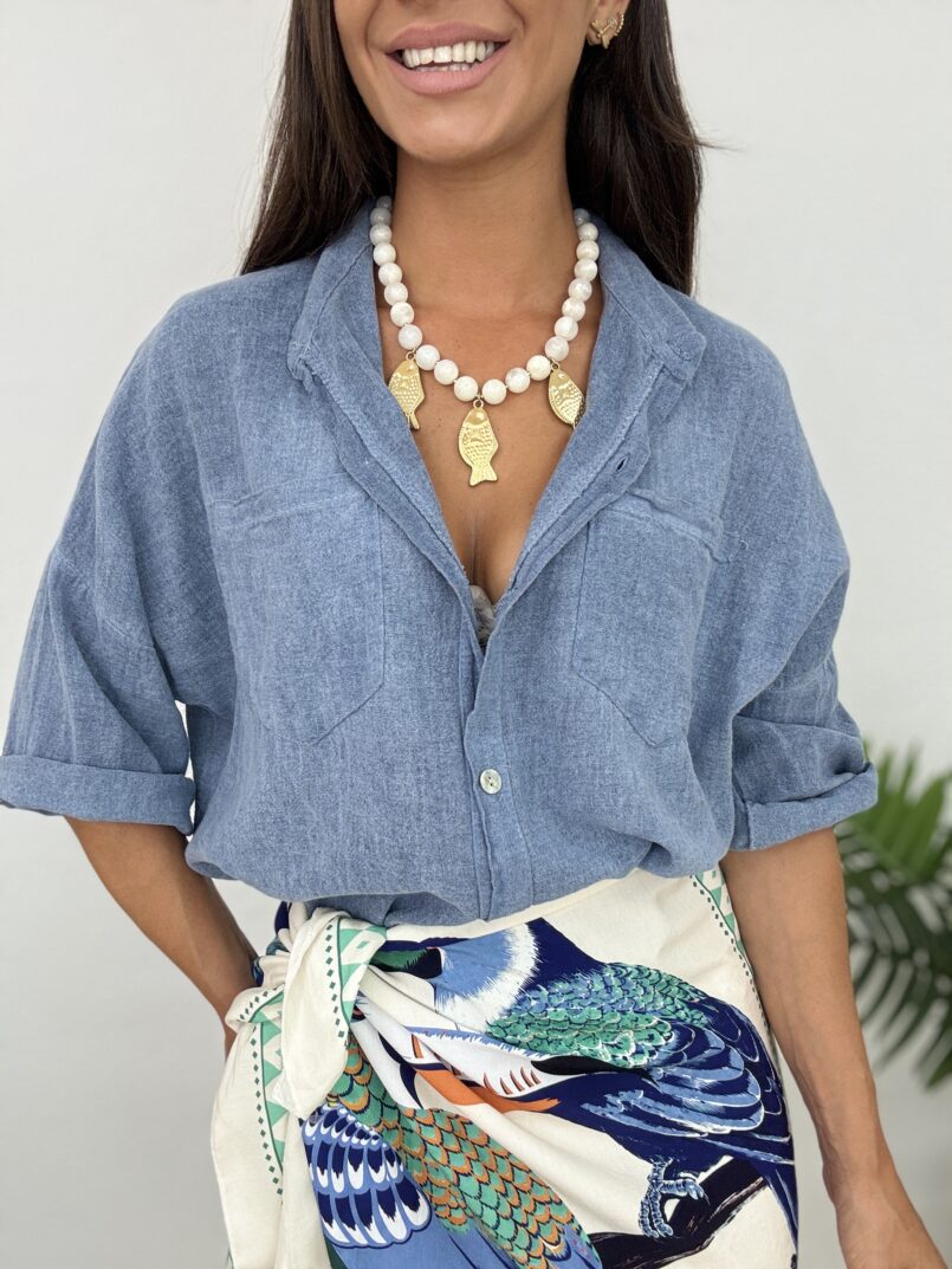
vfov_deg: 60.0
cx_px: 476
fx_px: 1100
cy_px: 634
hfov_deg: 46.8
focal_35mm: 30
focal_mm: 2.69
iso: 50
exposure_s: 1/100
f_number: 1.9
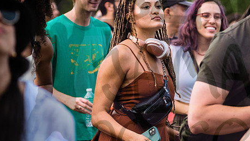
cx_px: 168
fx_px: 1412
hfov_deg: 10.1
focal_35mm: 213
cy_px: 62
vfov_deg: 5.7
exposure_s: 1/640
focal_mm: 120
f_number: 4
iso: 1000
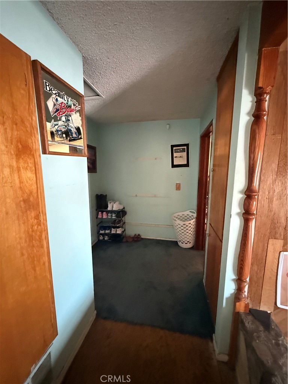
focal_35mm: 14
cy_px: 192
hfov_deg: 85.7
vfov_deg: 102.1
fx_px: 155
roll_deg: -0.2
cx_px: 144
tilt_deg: -7.0
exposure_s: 1/35
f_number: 2.2
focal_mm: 2.22
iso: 1600
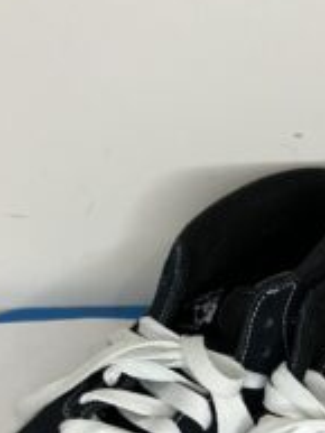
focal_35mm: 58
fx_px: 725
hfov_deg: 25.0
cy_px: 417
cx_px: 240
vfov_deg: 31.1
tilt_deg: -51.8
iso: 50
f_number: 1.8
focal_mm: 3.99
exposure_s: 1/50
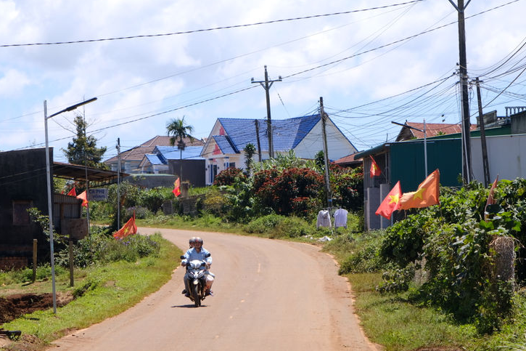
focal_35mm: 149
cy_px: 161
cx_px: 260
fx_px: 2176
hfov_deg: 13.8
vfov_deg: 9.2
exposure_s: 1/1000
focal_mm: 80
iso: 640
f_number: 7.1
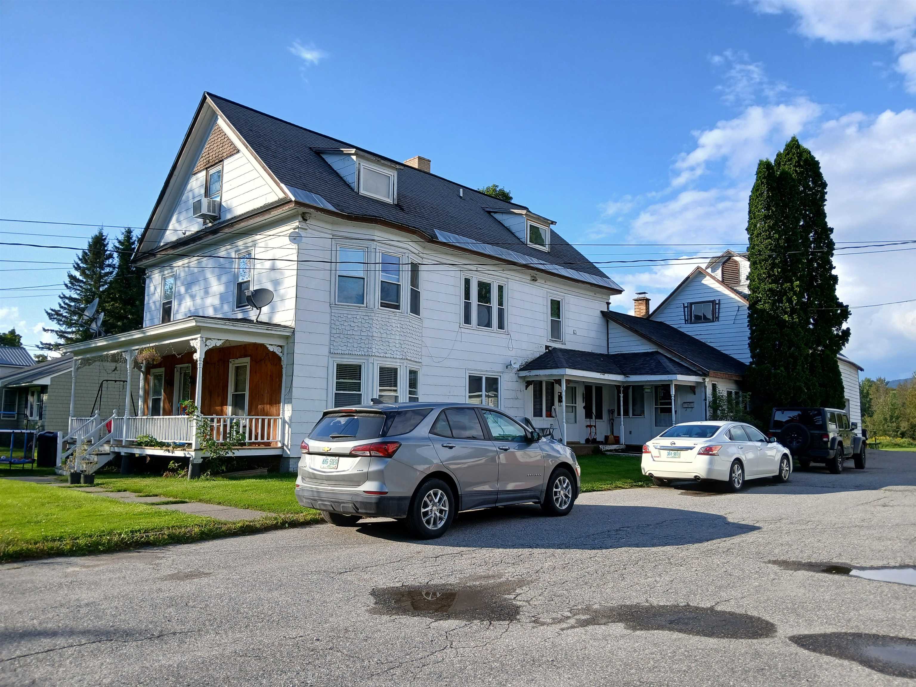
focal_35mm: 26
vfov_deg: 53.1
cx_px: 458
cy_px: 344
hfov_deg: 67.3
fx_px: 688
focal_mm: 3.98
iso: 20
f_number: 1.8
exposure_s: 1/439
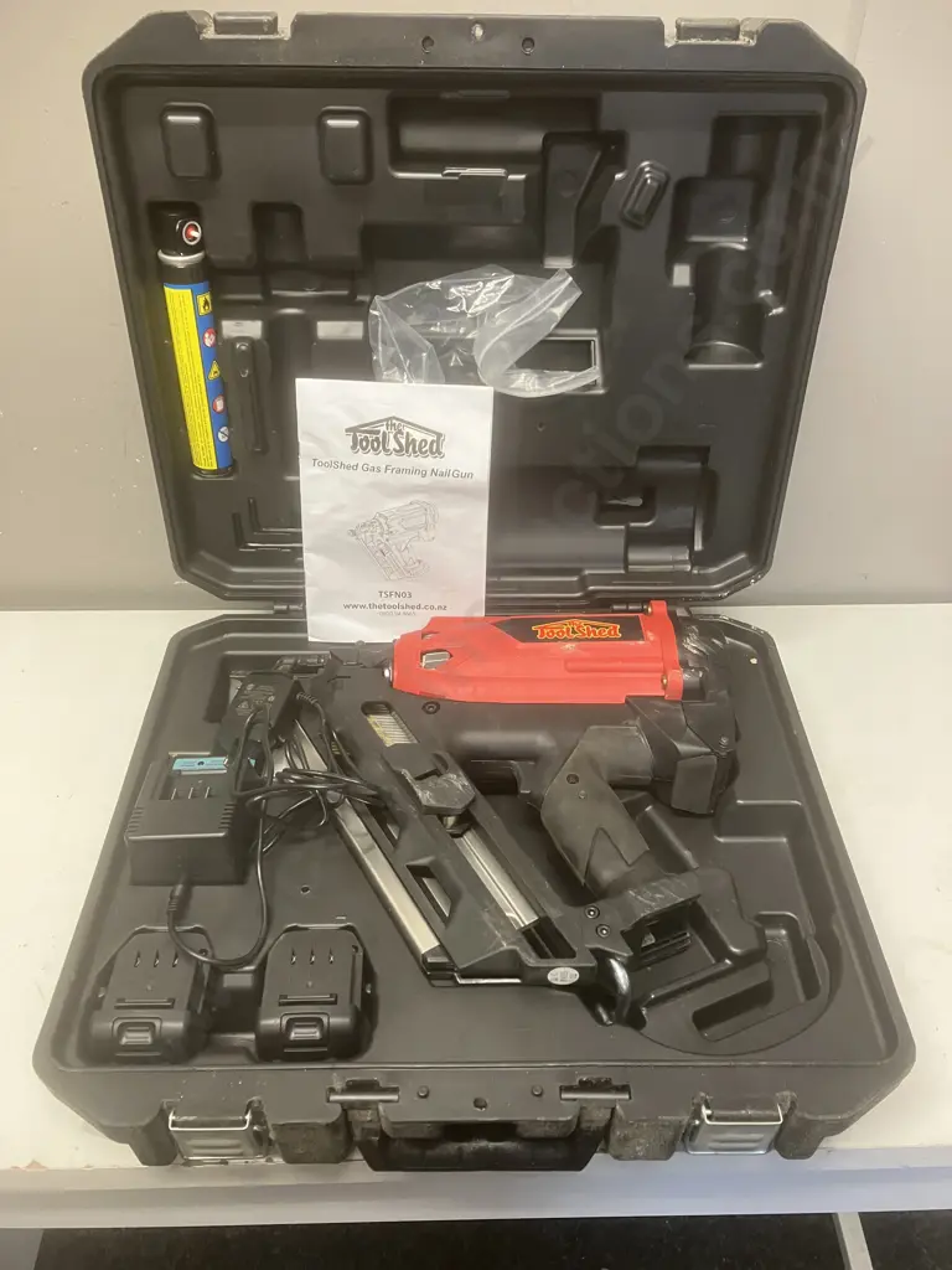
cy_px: 635
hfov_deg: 49.7
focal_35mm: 28
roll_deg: -1.3
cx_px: 476
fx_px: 1027
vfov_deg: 63.4
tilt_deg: -38.4
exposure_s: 1/50
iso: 160
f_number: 1.8
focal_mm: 3.99
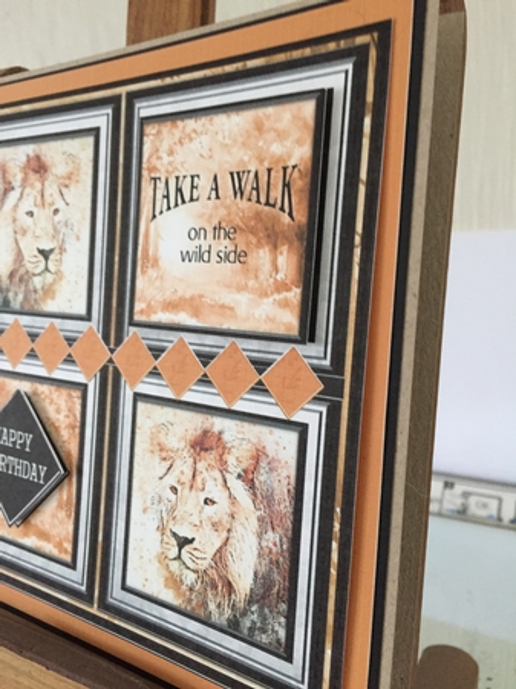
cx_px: 258
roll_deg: +4.9
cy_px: 344
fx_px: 577
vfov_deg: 61.7
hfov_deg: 48.2
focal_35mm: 29
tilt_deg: -15.2
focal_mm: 4.15
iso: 250
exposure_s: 1/33
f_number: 2.2
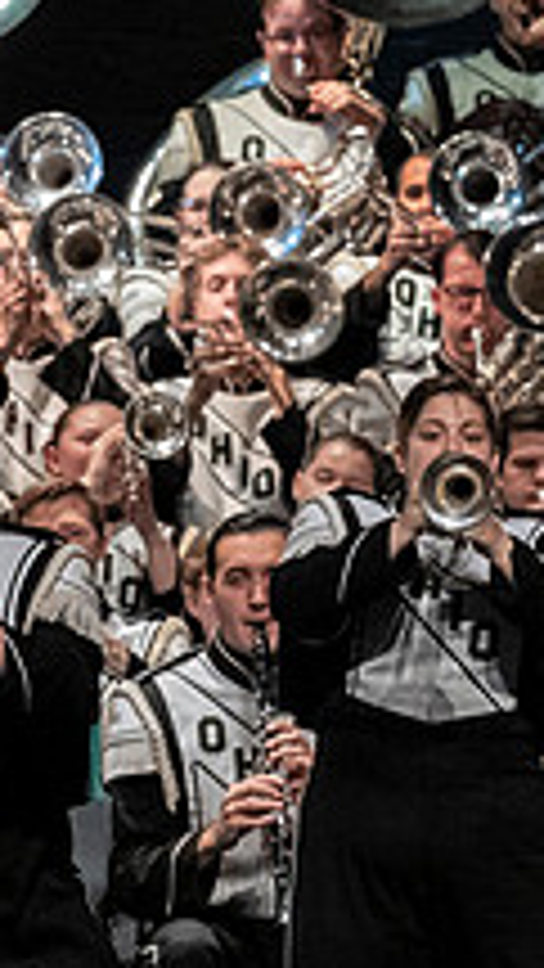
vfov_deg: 3.5
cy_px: 743
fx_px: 15688
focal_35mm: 612
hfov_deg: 2.0
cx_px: -445
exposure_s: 1/500
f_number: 4
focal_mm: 145
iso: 4000
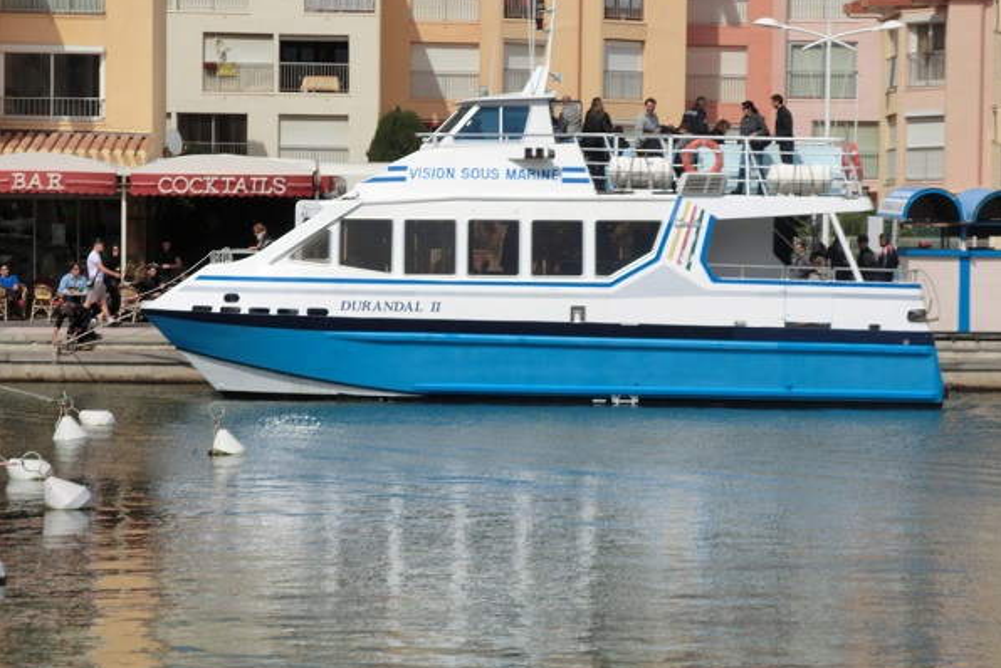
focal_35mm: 113
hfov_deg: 18.1
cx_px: 502
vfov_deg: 12.1
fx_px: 3143
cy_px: 356
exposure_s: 1/160
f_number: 12.6
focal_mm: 19.1
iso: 100
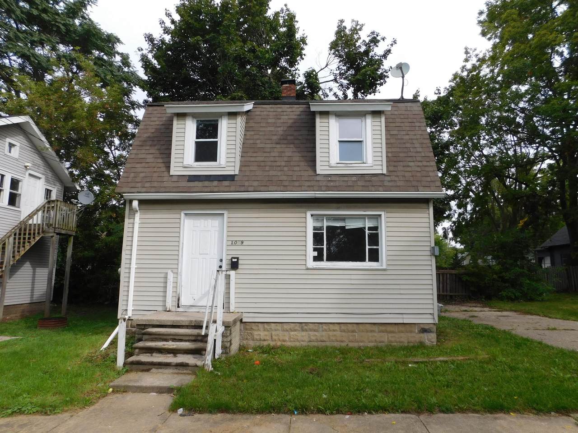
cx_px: 289
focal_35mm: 23
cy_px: 216
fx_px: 384
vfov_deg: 58.9
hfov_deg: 73.9
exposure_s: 1/1000
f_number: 3
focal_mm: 4
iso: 125
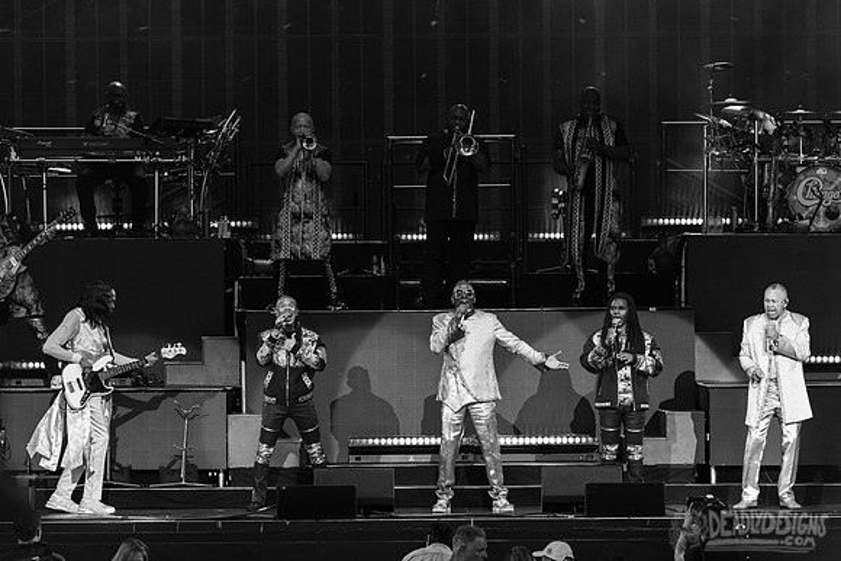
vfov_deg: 5.8
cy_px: 281
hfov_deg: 8.7
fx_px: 5557
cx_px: 414
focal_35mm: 238
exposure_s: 1/500
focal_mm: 220
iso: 1000
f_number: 5.3
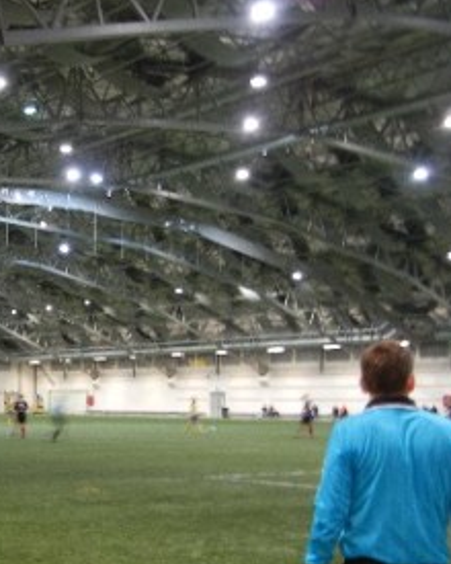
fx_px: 1068
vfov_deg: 29.2
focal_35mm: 64
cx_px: -86
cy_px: 408
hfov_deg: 22.1
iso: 200
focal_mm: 5.4
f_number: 3.5
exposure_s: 1/4.9
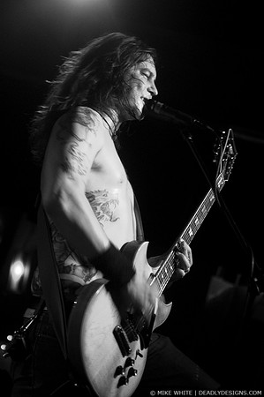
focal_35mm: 105
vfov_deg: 19.5
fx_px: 1158
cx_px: 132
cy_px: 198
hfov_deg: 13.0
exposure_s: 1/30
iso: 800
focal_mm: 70
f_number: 2.8
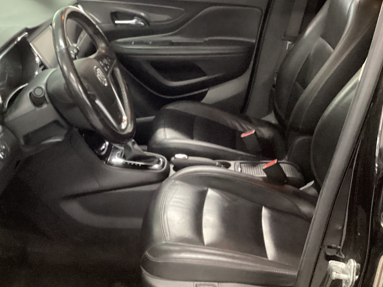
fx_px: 575
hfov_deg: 36.7
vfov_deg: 28.0
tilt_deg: -23.9
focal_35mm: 52
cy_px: 129
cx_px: 151
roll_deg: -0.5
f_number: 2.4
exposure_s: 1/25
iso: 640
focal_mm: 3.3
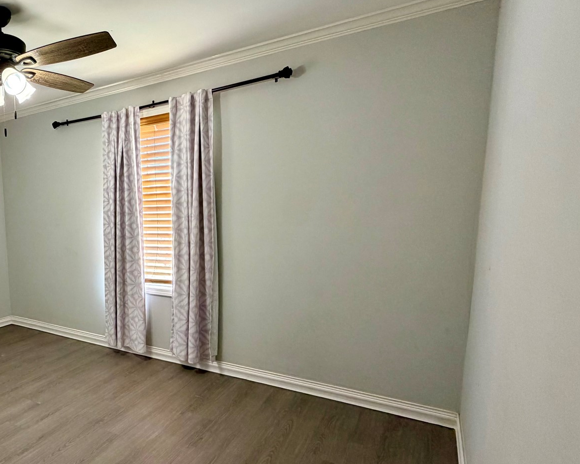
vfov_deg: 58.5
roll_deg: +1.9
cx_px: 93
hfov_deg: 62.5
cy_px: 267
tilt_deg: -7.7
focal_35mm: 24
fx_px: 412
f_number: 2.2
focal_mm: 2.22
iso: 250
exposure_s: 1/121
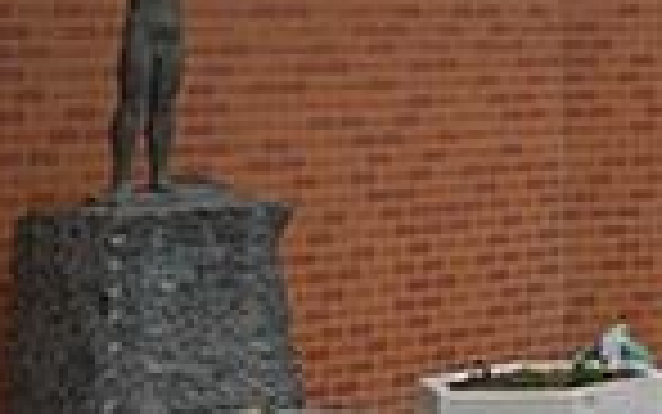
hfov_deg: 16.7
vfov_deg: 11.7
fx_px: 1913
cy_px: -243
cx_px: 1153
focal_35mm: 106
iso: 1600
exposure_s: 1/320
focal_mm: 18
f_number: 9
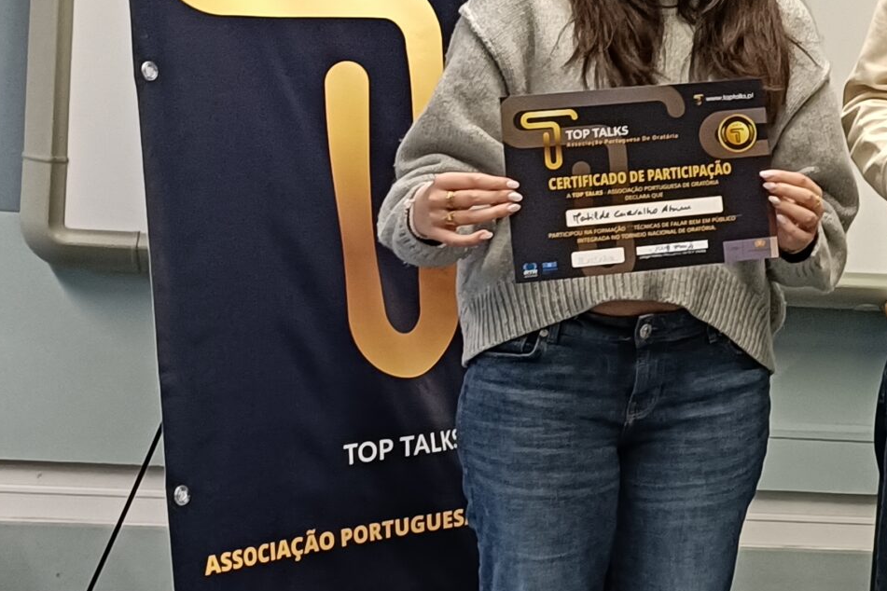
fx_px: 2414
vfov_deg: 13.9
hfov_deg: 19.3
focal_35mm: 98
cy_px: 83
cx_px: 1140
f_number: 1.7
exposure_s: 1/50
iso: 800
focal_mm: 4.7
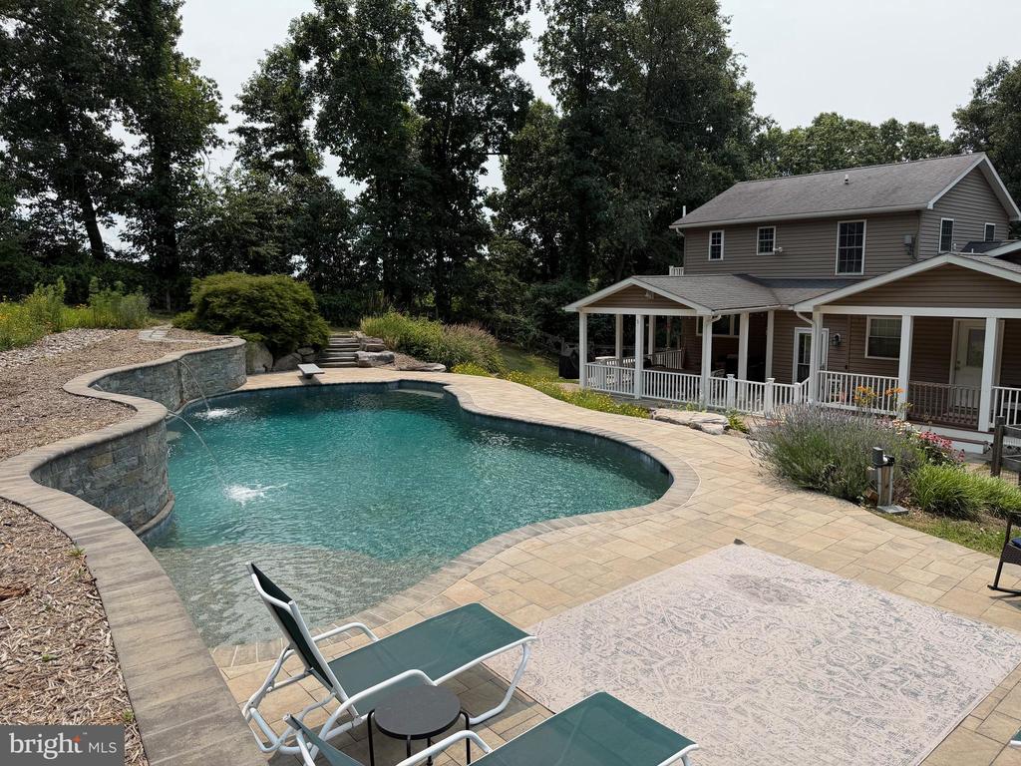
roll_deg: +1.7
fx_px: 708
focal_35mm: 24
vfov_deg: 56.8
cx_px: 510
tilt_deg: -9.1
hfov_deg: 71.6
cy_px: 383
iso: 80
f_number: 1.78
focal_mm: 6.76
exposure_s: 1/4673
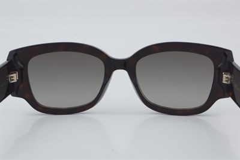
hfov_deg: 27.0
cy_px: 80
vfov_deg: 18.2
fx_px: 500
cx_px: 120
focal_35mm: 75
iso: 100
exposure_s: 1/4
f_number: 29
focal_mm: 50
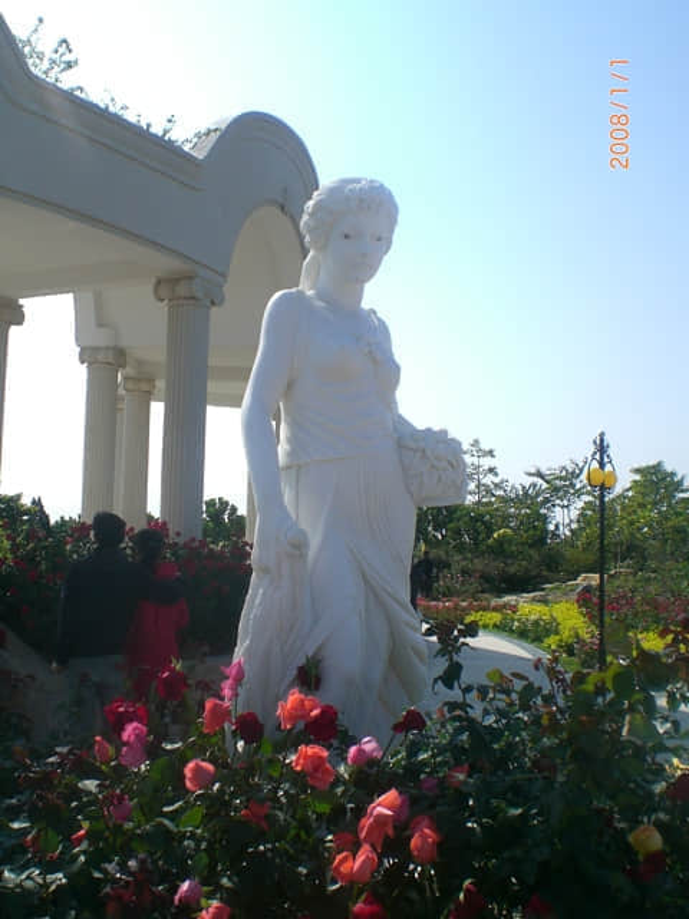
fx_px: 1008
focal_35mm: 38
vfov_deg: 49.0
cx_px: 344
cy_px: 460
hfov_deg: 37.7
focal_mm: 6.3
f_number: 4.4
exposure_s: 1/500
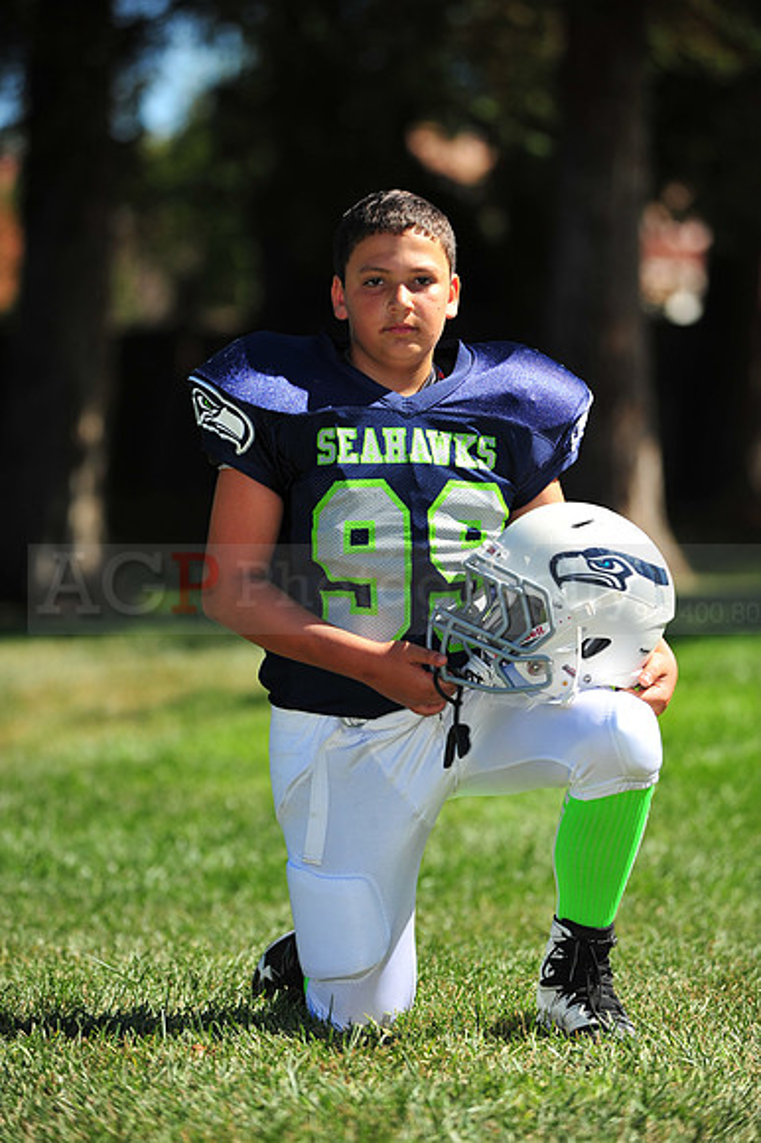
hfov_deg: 7.4
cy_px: 572
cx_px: 380
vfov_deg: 11.1
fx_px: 5873
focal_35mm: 185
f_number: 4.5
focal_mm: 185
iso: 400
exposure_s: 1/3200
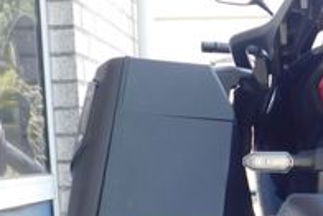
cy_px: 285
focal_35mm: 102
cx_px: 323
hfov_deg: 19.4
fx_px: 916
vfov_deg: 13.0
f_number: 3.2
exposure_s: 1/100
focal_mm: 5.3
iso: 125
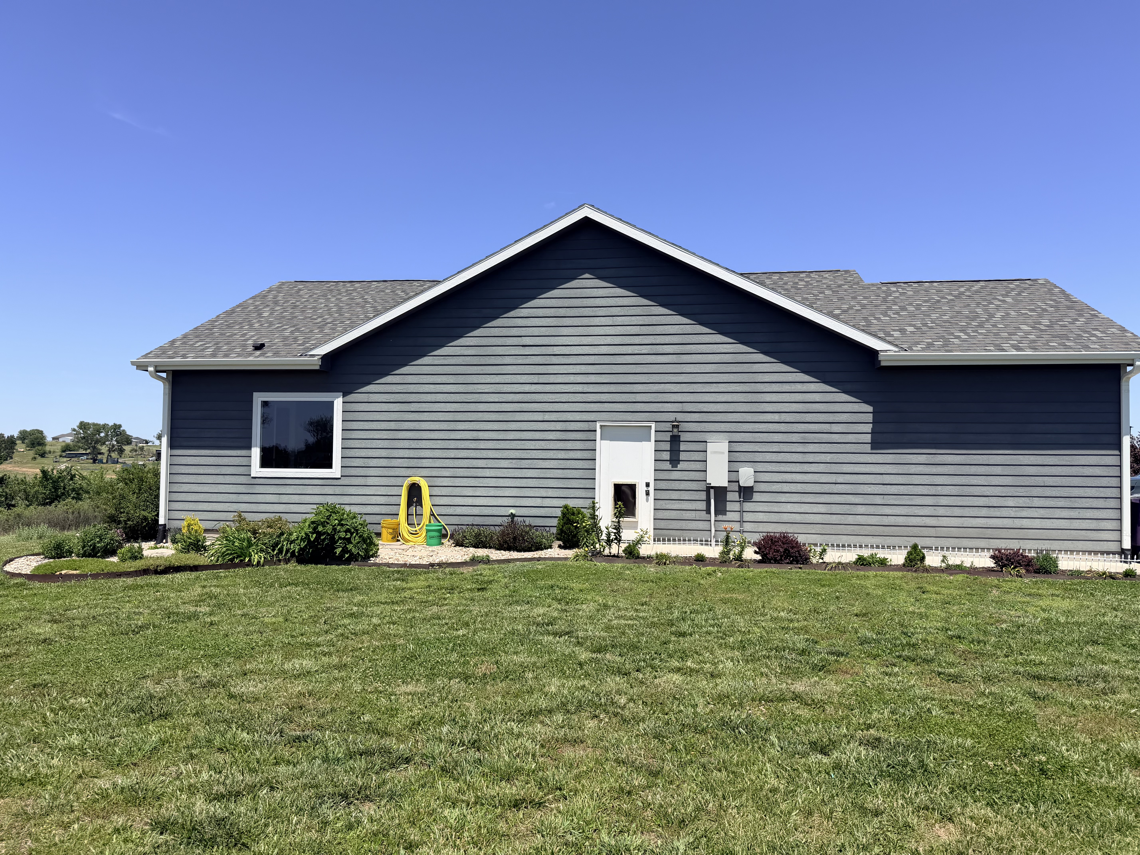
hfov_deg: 71.6
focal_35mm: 24
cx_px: 570
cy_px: 428
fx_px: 790
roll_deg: -0.1
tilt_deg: +1.5
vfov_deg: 56.8
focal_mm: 6.76
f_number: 1.78
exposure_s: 1/4405
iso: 80
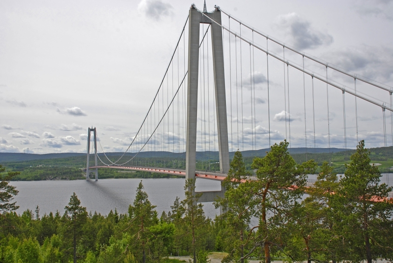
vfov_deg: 34.3
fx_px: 426
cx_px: 196
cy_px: 132
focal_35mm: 39
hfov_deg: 49.5
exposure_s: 1/100
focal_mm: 26
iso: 100
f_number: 11
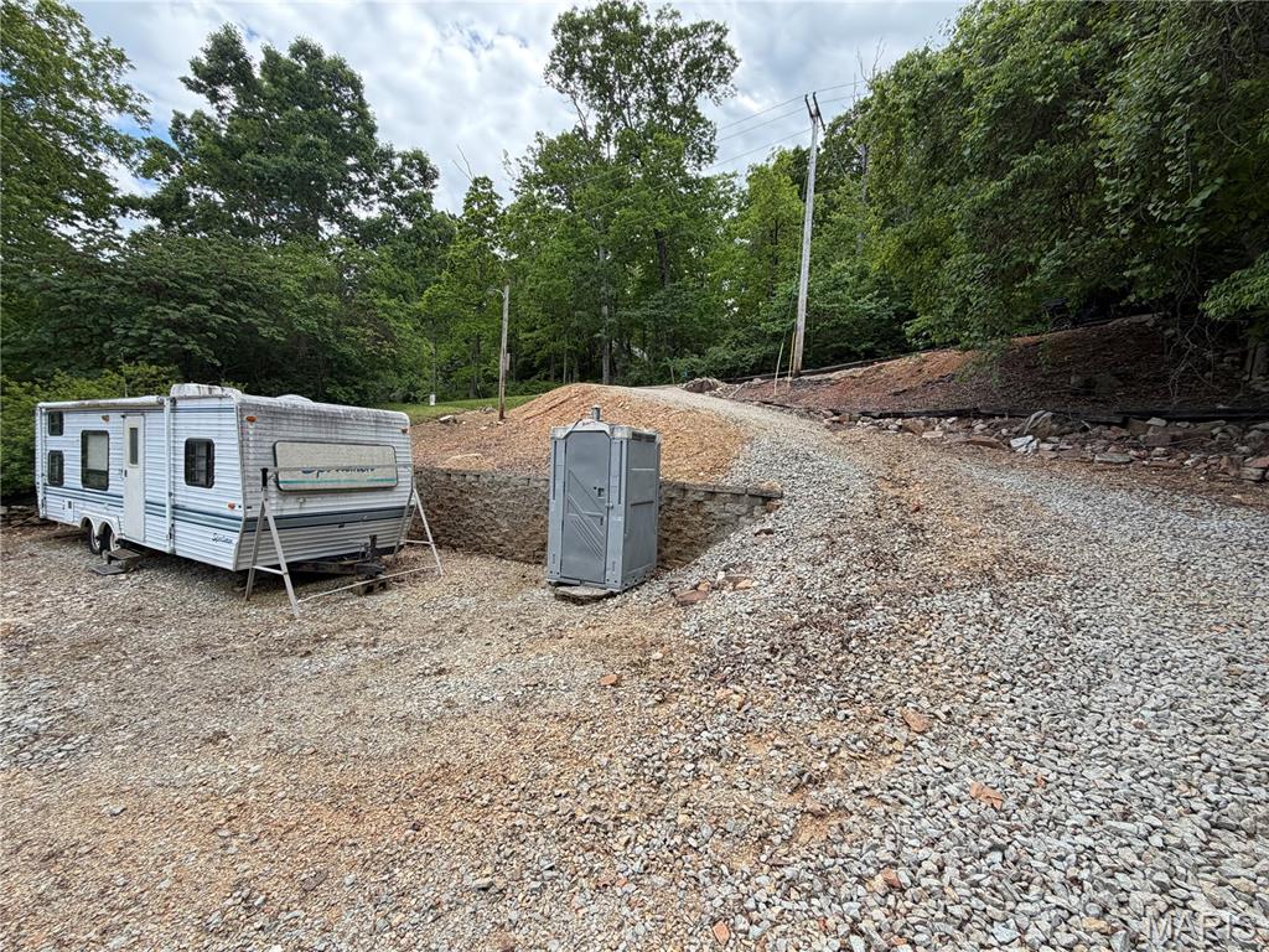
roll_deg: -4.0
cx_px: 634
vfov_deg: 85.7
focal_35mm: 14
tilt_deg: +1.7
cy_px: 476
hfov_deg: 102.1
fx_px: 513
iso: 50
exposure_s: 1/502
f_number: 2.2
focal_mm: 2.22
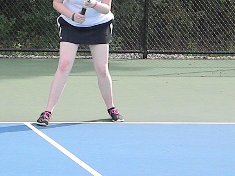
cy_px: 22
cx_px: 36
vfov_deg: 7.8
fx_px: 1296
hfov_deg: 10.3
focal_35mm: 191
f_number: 9.4
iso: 640
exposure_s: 1/249
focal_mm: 19
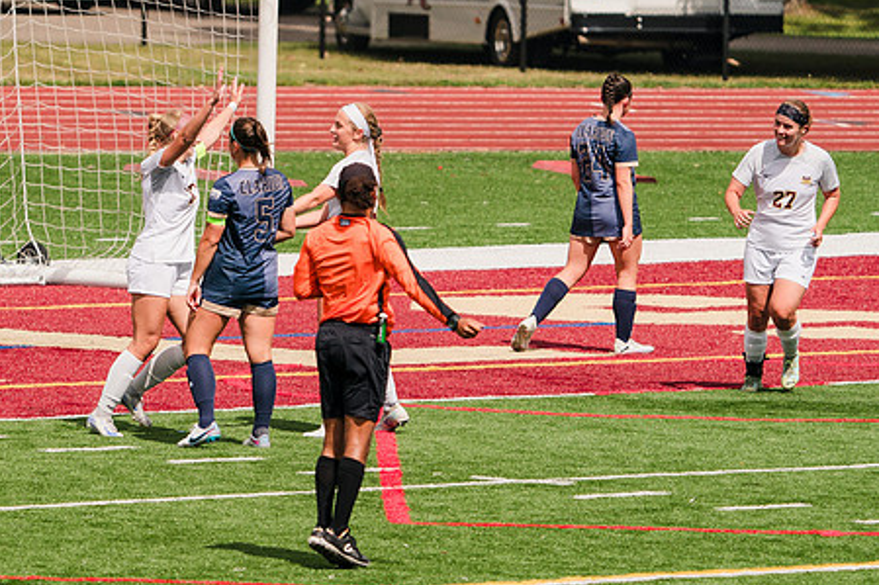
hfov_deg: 3.9
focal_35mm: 531
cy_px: 218
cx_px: 175
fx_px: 12960
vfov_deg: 2.6
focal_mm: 309
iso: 200
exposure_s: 1/1600
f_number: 6.3
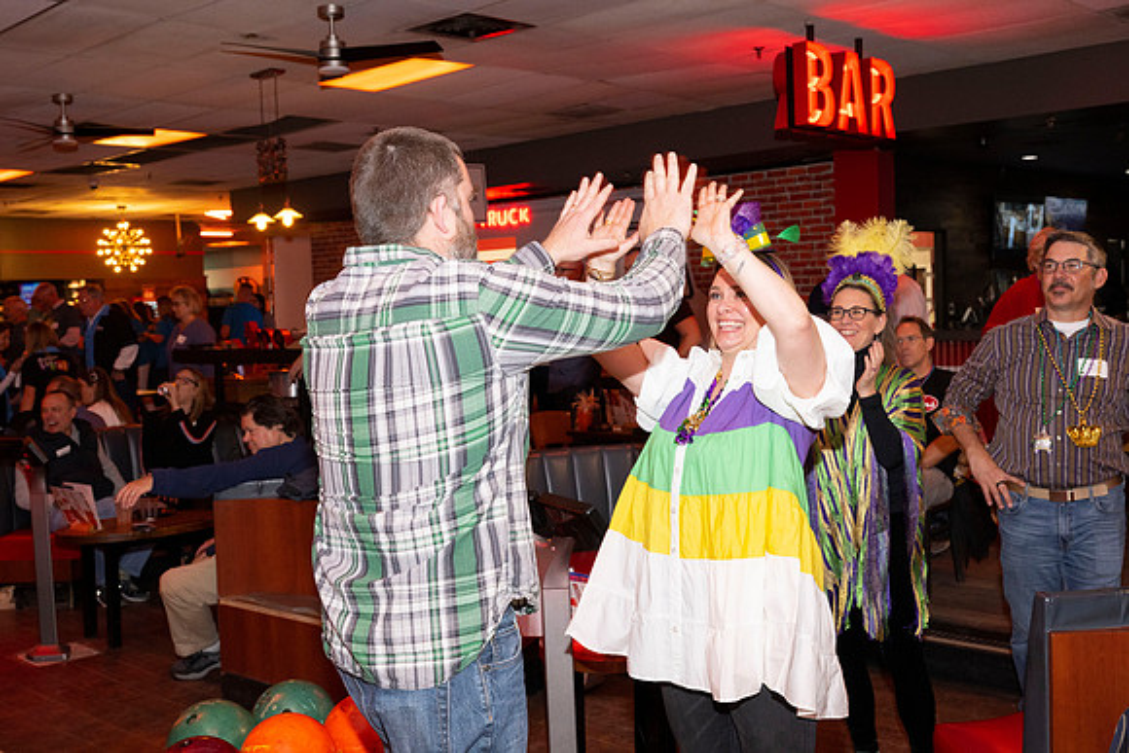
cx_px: 564
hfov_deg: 50.7
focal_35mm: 38
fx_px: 1192
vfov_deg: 35.1
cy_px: 376
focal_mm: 38
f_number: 5.6
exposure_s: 1/100
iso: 2000
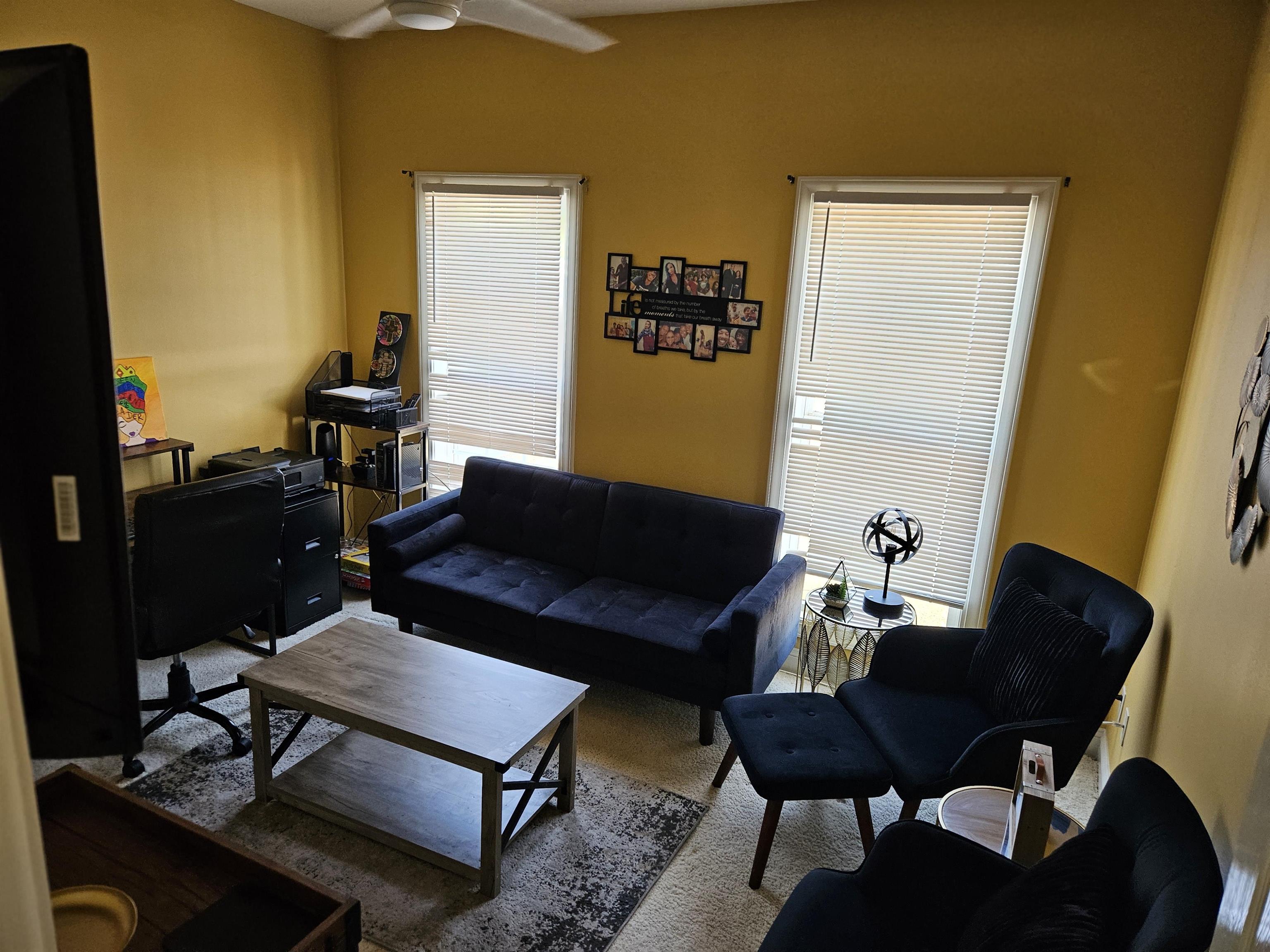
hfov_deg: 73.9
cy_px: 476
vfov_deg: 58.9
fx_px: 844
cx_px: 635
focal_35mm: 23
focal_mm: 5.4
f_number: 1.8
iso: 320
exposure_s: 1/120
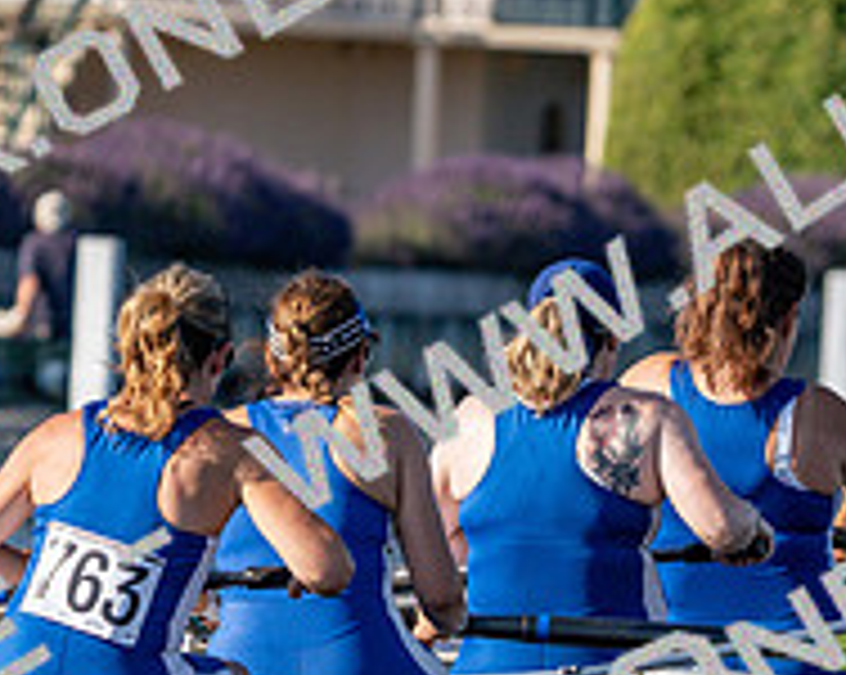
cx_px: 801
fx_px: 18759
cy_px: 524
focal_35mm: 750
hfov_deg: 2.6
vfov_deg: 2.1
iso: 320
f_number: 5.6
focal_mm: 259
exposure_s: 1/1600
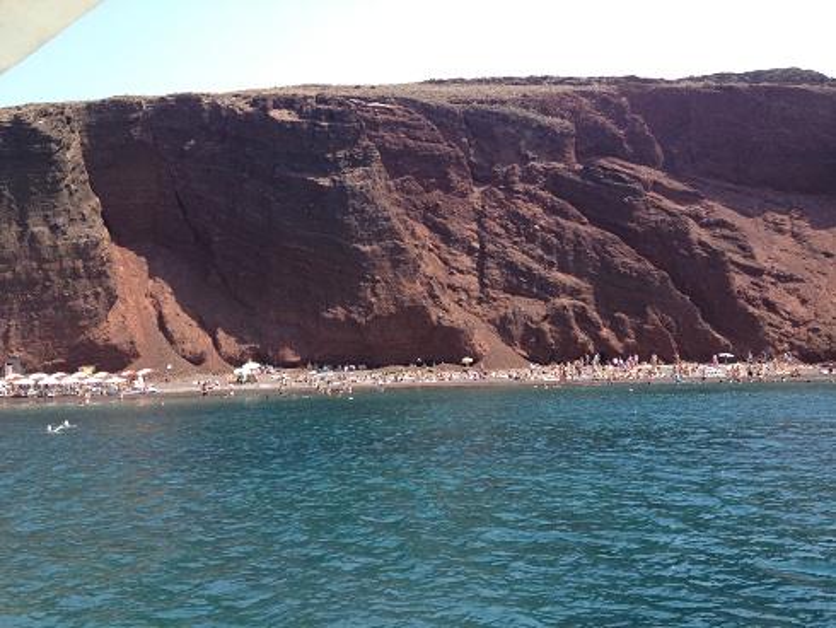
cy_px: 314
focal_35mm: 35
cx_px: 418
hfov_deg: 52.6
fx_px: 846
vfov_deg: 40.7
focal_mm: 4.28
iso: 64
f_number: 2.4
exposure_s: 1/552
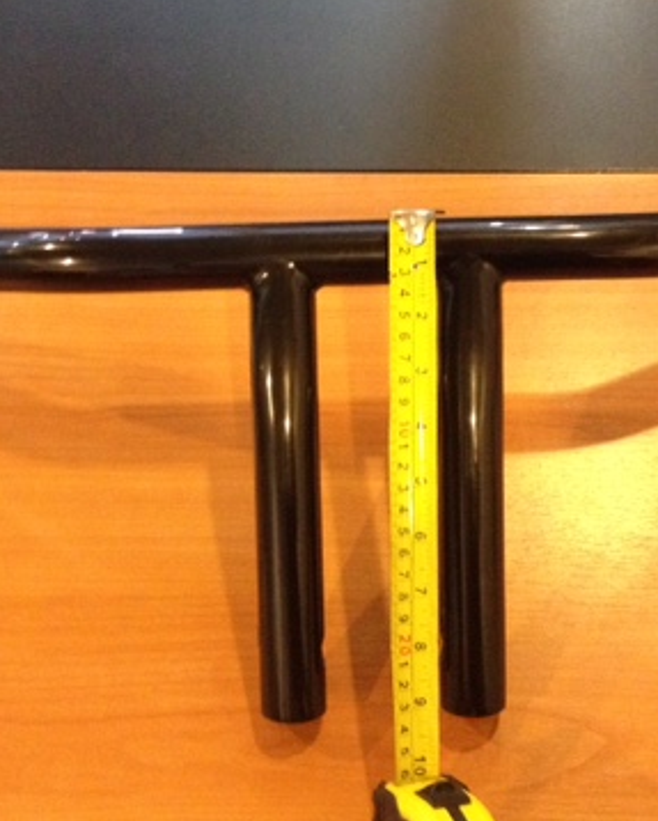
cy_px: 346
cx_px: 401
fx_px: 1483
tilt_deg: -65.9
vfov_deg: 30.9
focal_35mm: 61
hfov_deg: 25.0
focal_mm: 4.28
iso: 400
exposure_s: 1/15
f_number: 2.4
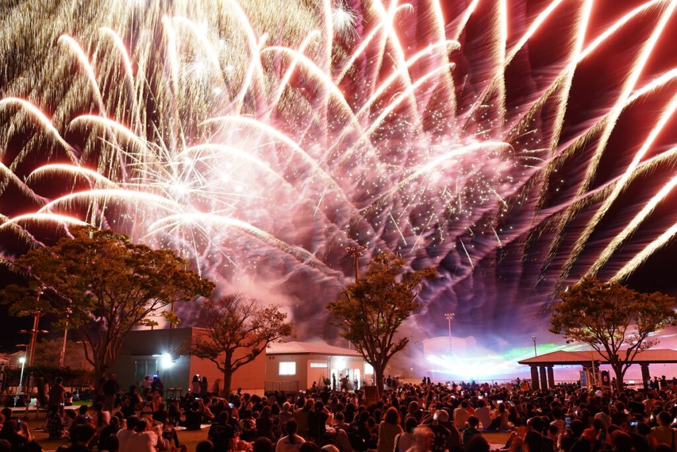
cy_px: 226
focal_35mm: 29
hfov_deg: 63.7
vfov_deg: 45.0
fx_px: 545
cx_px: 338
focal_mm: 29
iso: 1000
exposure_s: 2
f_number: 11
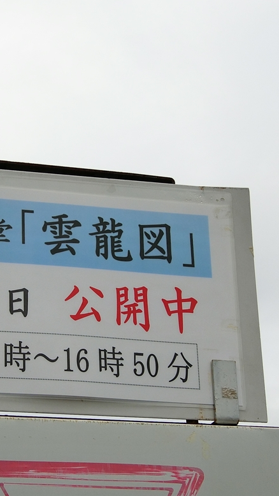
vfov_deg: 24.7
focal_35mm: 86
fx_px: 1130
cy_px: 295
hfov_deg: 14.0
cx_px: 40
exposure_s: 1/800
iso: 80
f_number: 4.2
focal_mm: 10.2
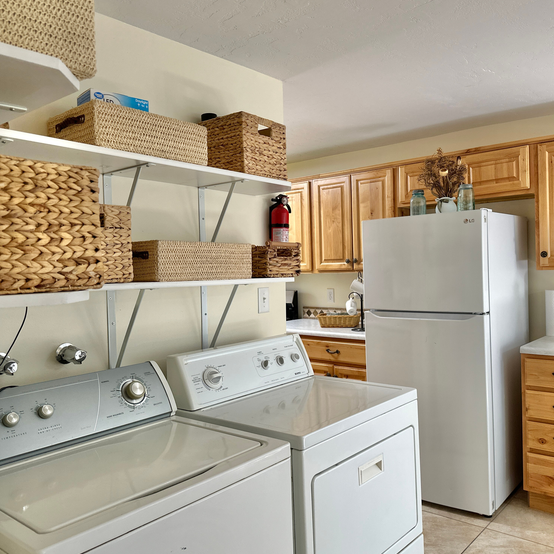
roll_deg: +1.5
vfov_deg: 55.6
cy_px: 279
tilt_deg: -1.4
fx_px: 525
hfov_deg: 55.4
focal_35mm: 29
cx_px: 321
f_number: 1.78
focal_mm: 6.86
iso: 200
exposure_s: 1/120
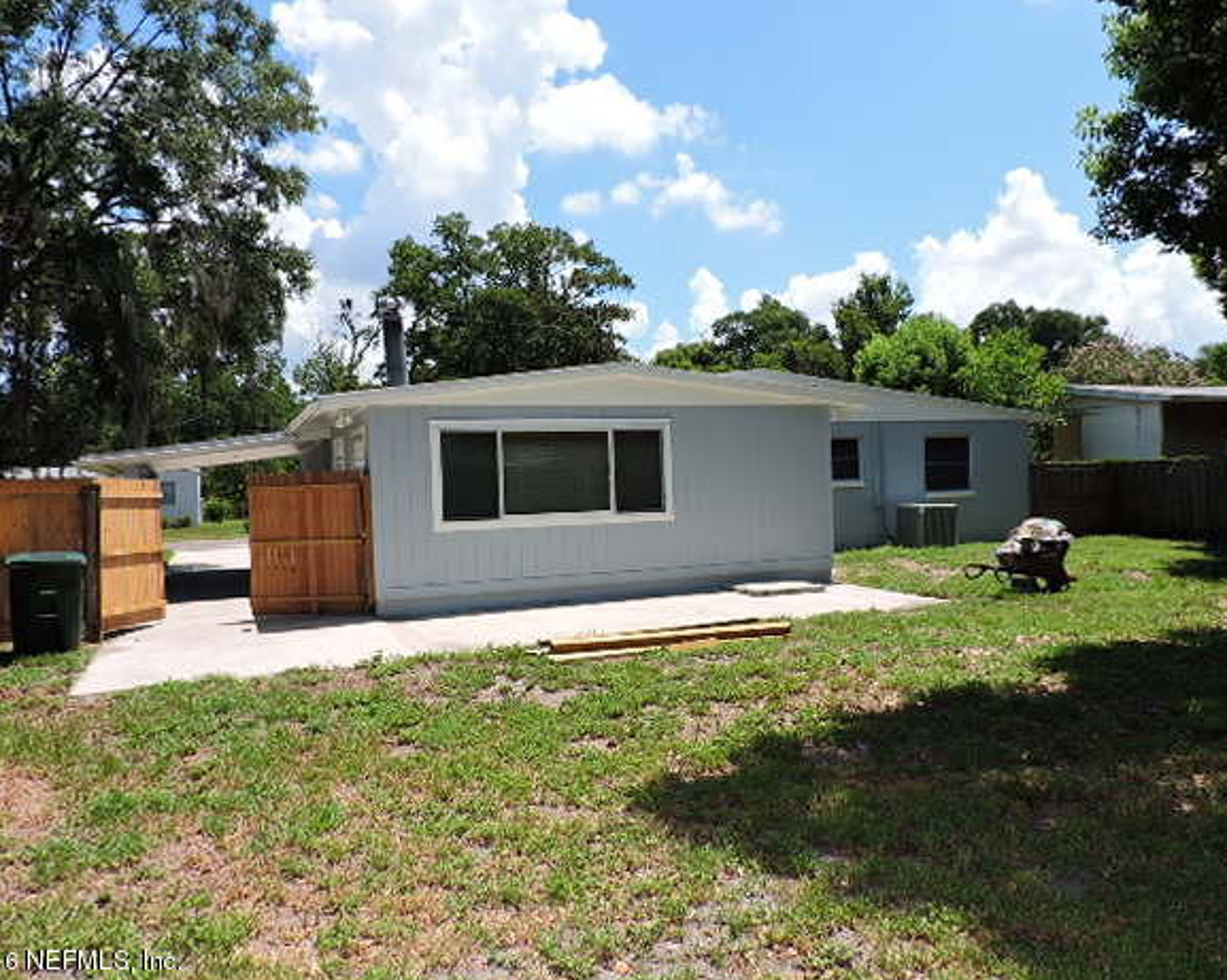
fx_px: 944
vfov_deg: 54.9
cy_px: 493
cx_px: 608
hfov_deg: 66.1
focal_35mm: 26
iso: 125
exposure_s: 1/1600
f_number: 3
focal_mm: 4.3
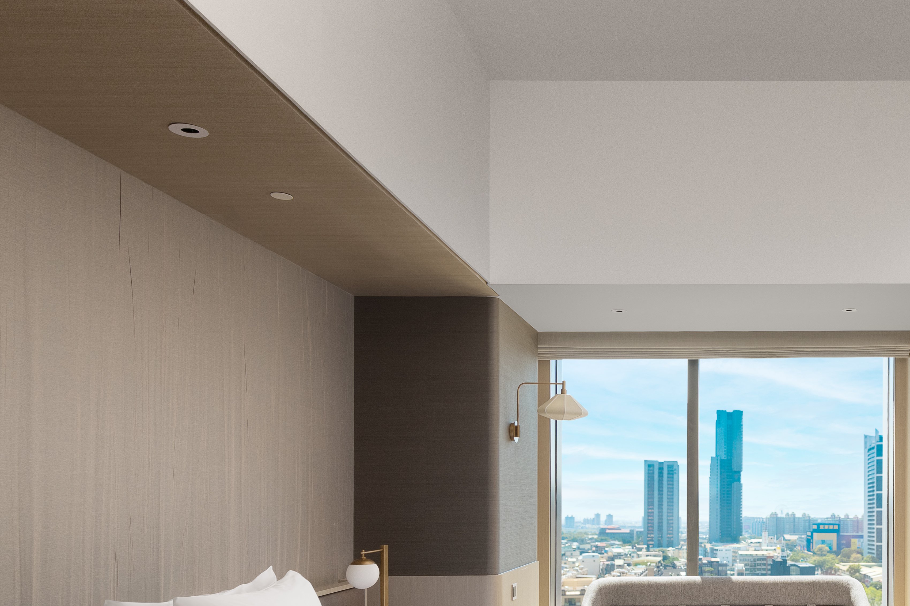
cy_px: 531
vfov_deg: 36.7
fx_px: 859
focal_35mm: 34
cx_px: 711
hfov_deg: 52.6
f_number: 11
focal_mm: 14
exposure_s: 1/10
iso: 250
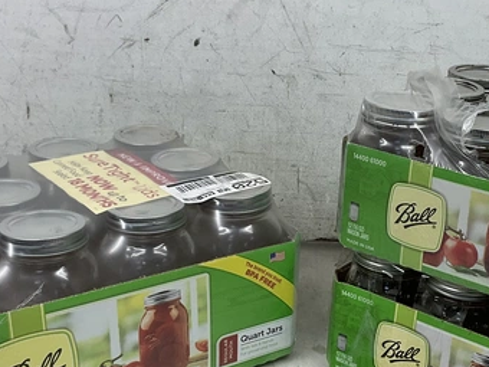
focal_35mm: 64
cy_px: 238
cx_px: 312
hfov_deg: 30.1
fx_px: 904
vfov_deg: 22.9
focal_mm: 3
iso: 32
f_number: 1.8
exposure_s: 1/120
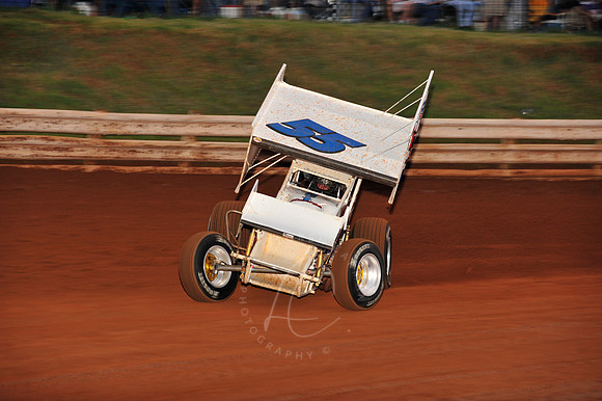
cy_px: 200
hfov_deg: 14.2
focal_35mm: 145
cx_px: 301
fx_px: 2423
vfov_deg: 9.5
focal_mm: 145
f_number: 5.6
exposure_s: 1/320
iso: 800
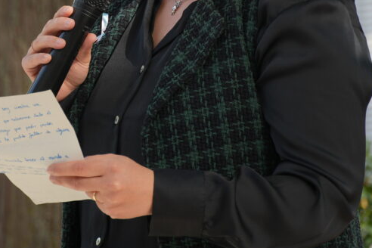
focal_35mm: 325
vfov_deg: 4.2
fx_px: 3358
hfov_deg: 6.3
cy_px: -9
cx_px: 112
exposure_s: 1/125
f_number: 5.6
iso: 100
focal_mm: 104
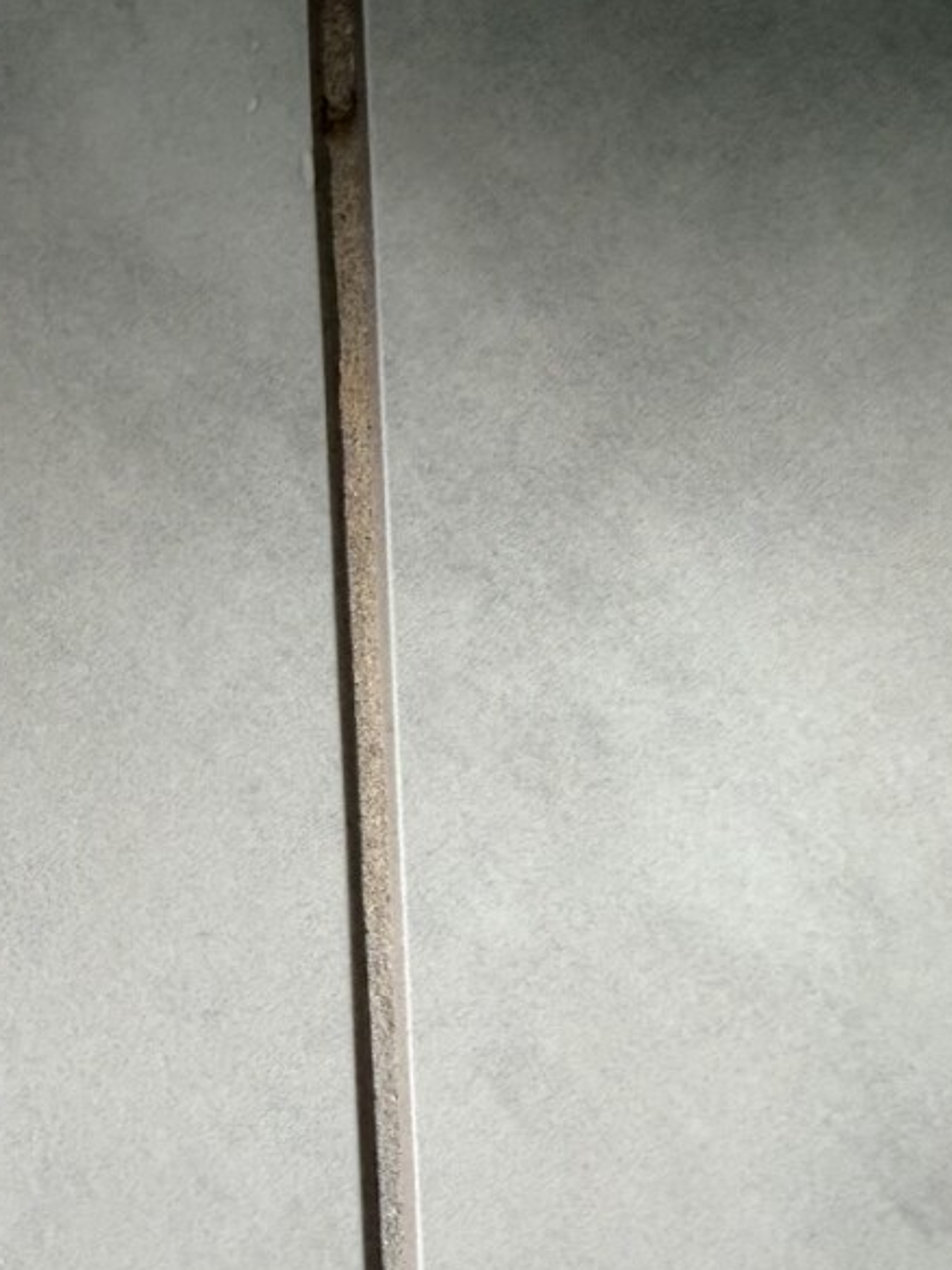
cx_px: 531
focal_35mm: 37
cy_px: 589
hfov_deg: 38.6
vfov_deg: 50.1
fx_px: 1357
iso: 250
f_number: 2.2
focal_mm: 2.22
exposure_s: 1/121
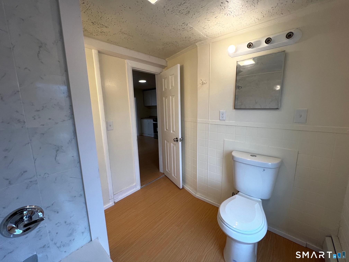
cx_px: 174
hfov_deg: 106.2
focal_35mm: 13
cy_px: 131
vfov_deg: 89.9
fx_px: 131
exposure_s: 1/120
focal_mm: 1.57
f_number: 1.8
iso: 80
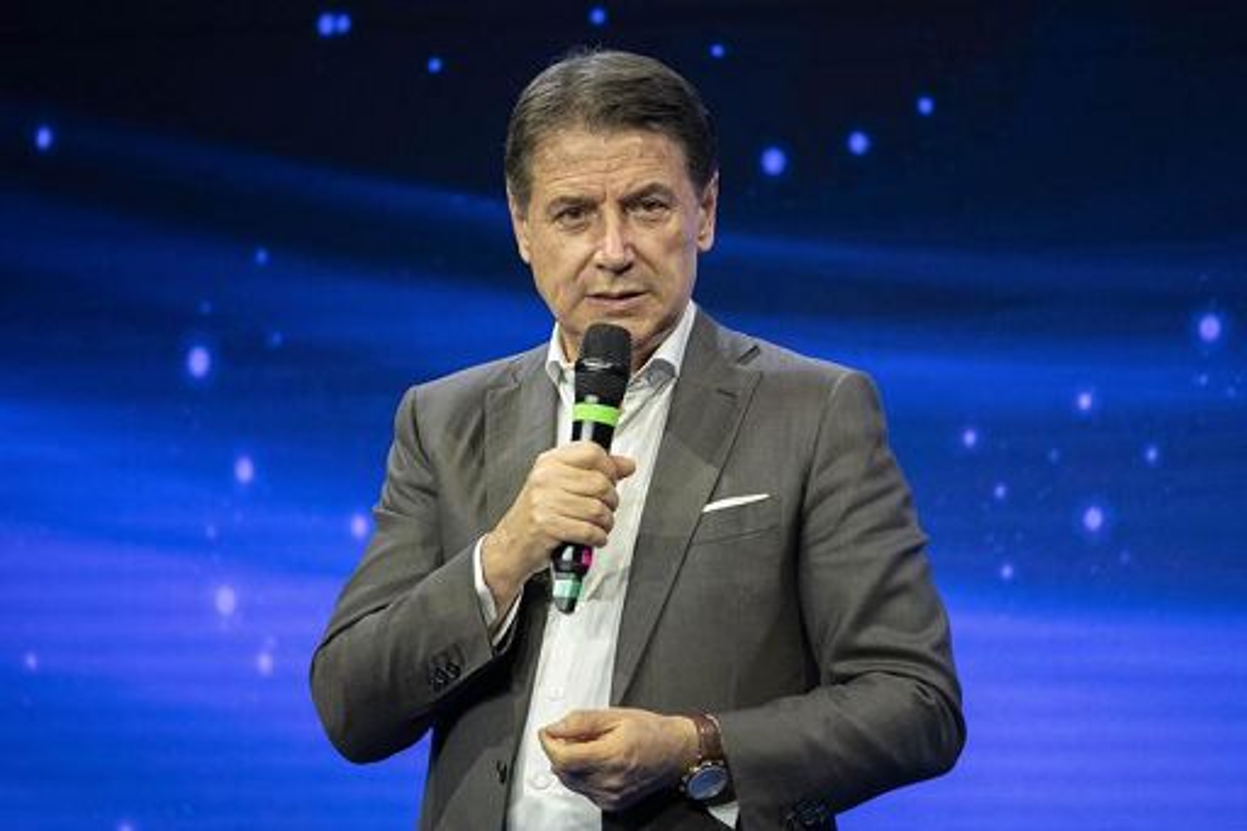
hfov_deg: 7.9
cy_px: 416
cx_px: 624
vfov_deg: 5.3
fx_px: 9003
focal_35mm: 260
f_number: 5.6
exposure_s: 1/320
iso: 6400
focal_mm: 260
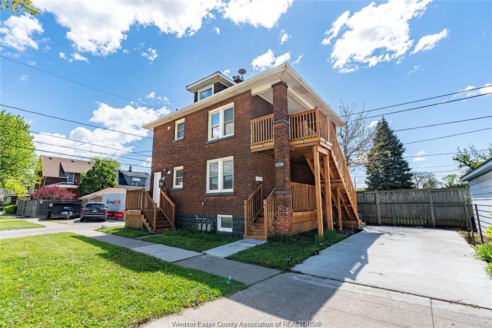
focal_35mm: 16
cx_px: 246
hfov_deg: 96.8
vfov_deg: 73.7
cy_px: 164
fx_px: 219
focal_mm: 16
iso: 500
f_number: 8
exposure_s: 1/1600
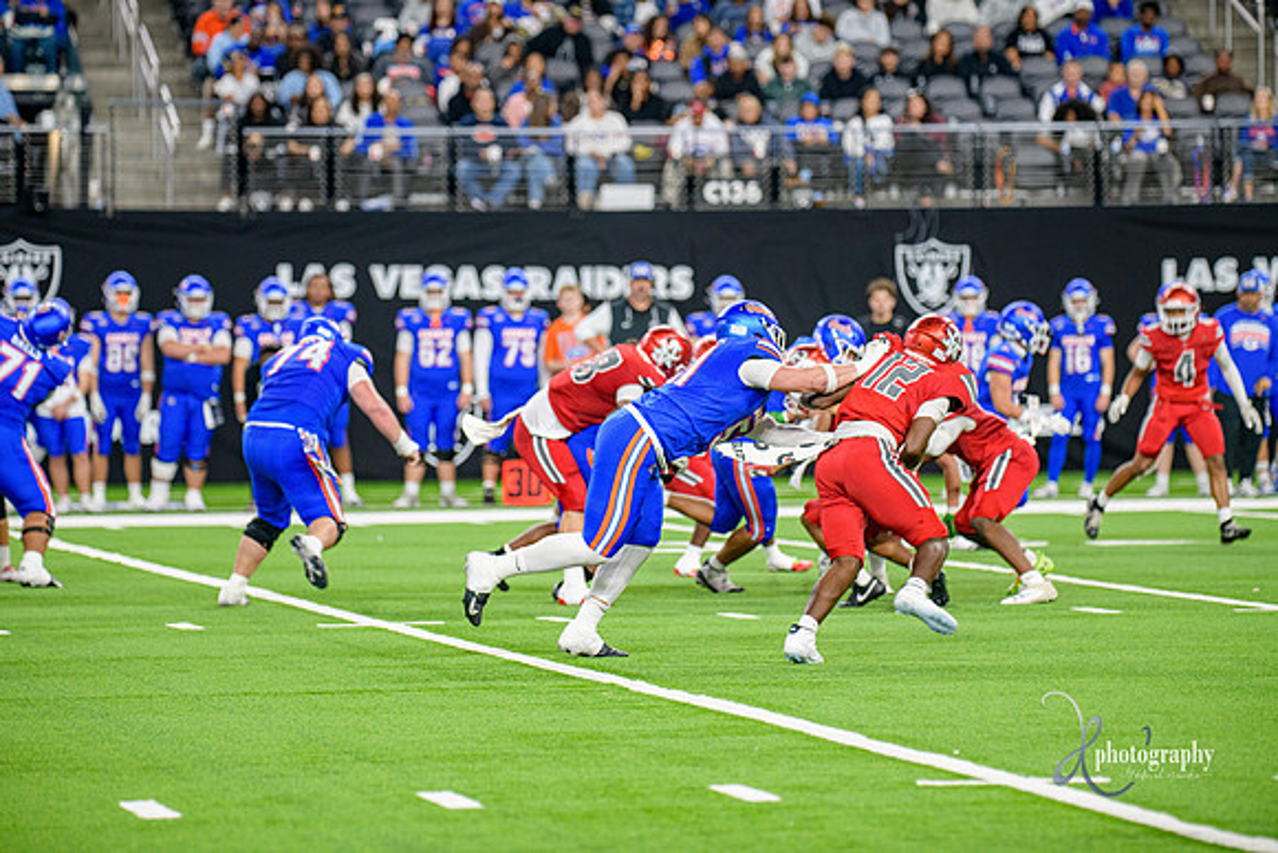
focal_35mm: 195
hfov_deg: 10.5
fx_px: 6924
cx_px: 639
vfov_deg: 7.0
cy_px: 426
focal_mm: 195
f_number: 2.8
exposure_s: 1/400
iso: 1000
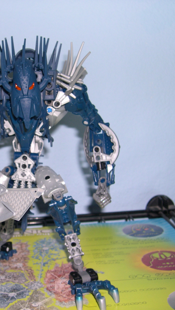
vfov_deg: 37.2
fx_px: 462
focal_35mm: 56
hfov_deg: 20.9
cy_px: 156
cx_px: 12
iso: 100
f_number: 2.8
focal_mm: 8
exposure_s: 1/60
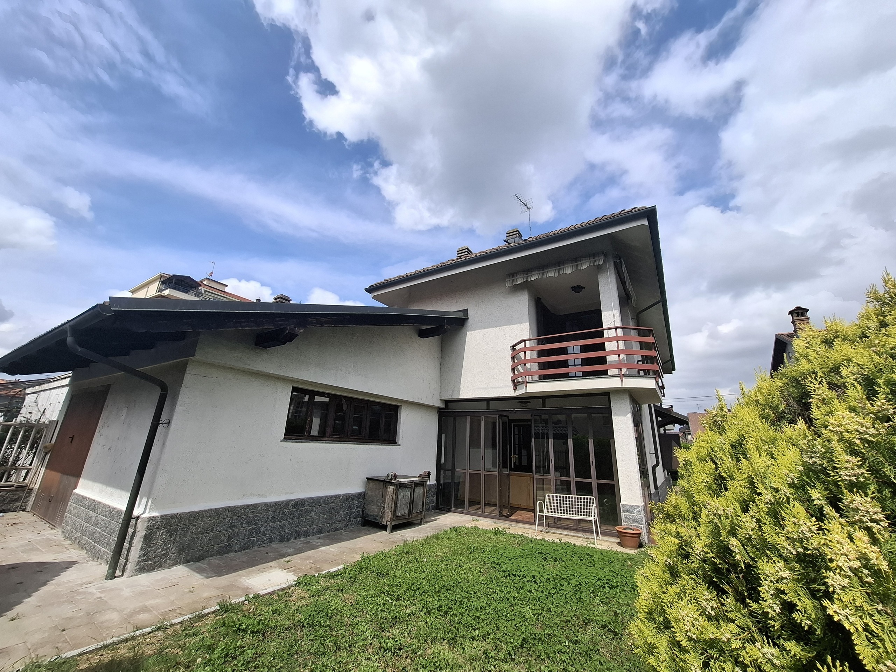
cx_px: 448
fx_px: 336
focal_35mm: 13
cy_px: 336
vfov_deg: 89.9
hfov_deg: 106.2
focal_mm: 1.74
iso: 40
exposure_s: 1/1080
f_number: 2.2
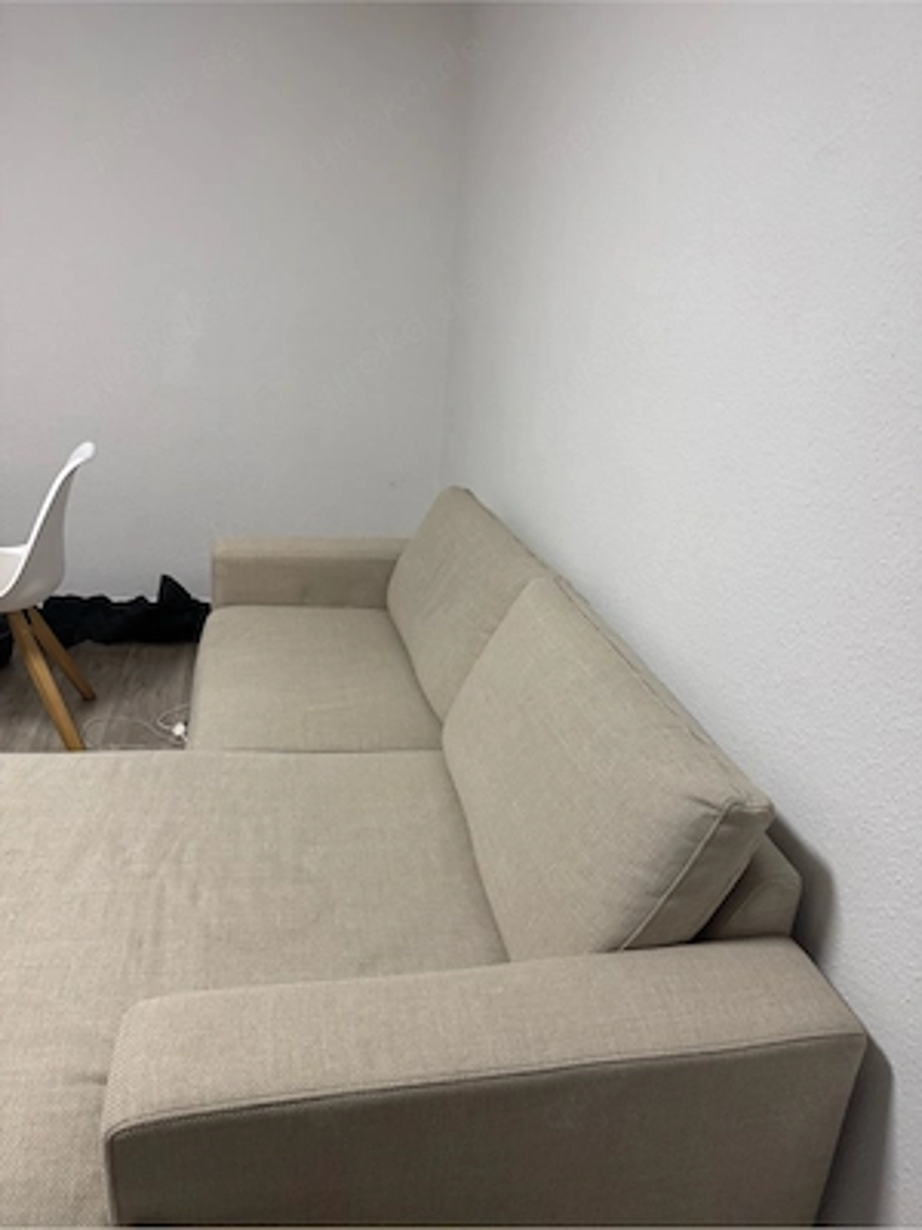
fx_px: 852
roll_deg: -4.6
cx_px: 461
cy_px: 615
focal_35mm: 24
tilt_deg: -20.0
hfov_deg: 56.8
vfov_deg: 71.6
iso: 160
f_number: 1.78
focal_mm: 6.76
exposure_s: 1/50
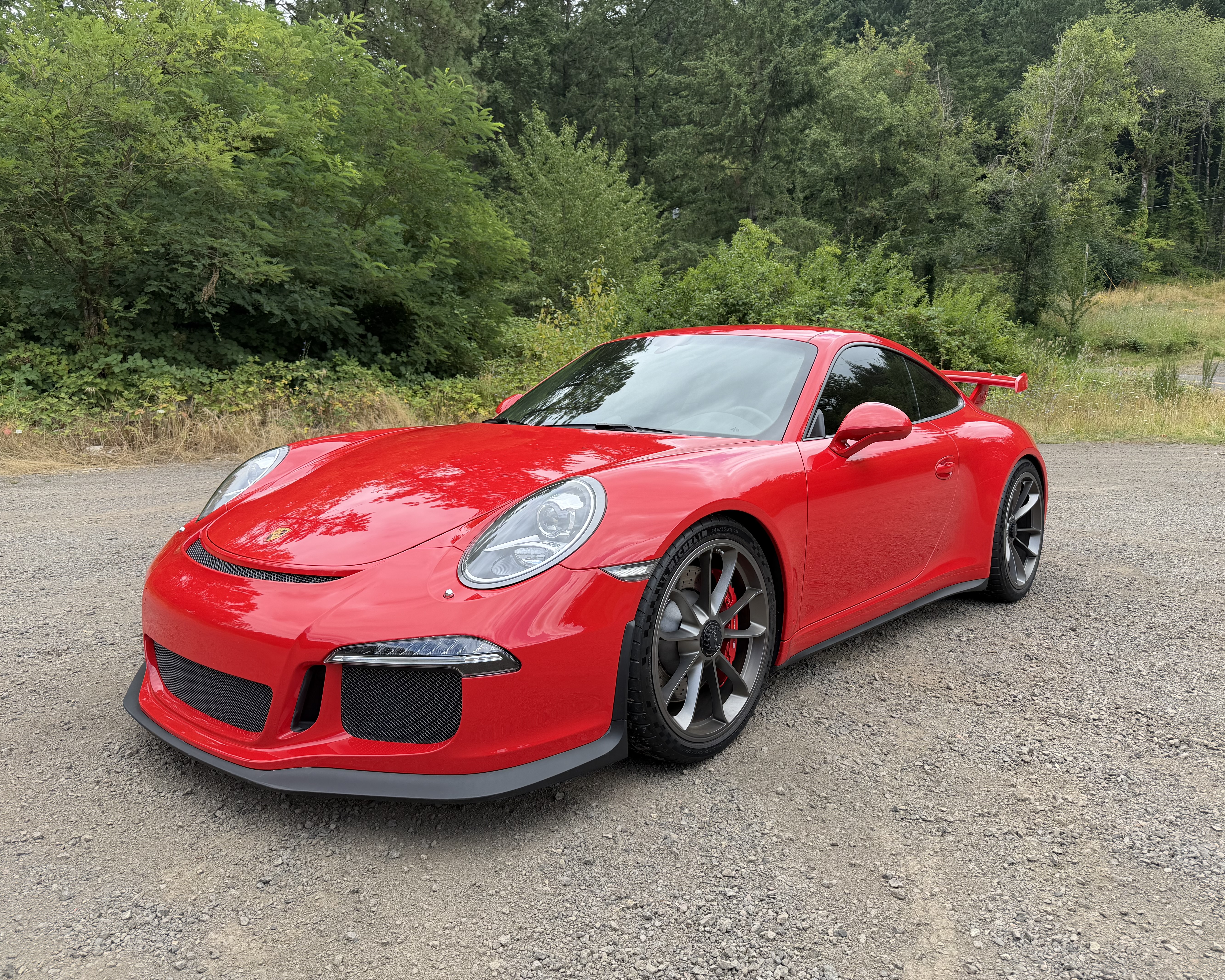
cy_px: 490
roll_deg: -0.3
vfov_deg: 56.8
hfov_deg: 68.1
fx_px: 906
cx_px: 625
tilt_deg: -6.4
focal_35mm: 25
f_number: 1.78
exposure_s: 1/1464
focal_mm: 6.76
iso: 80
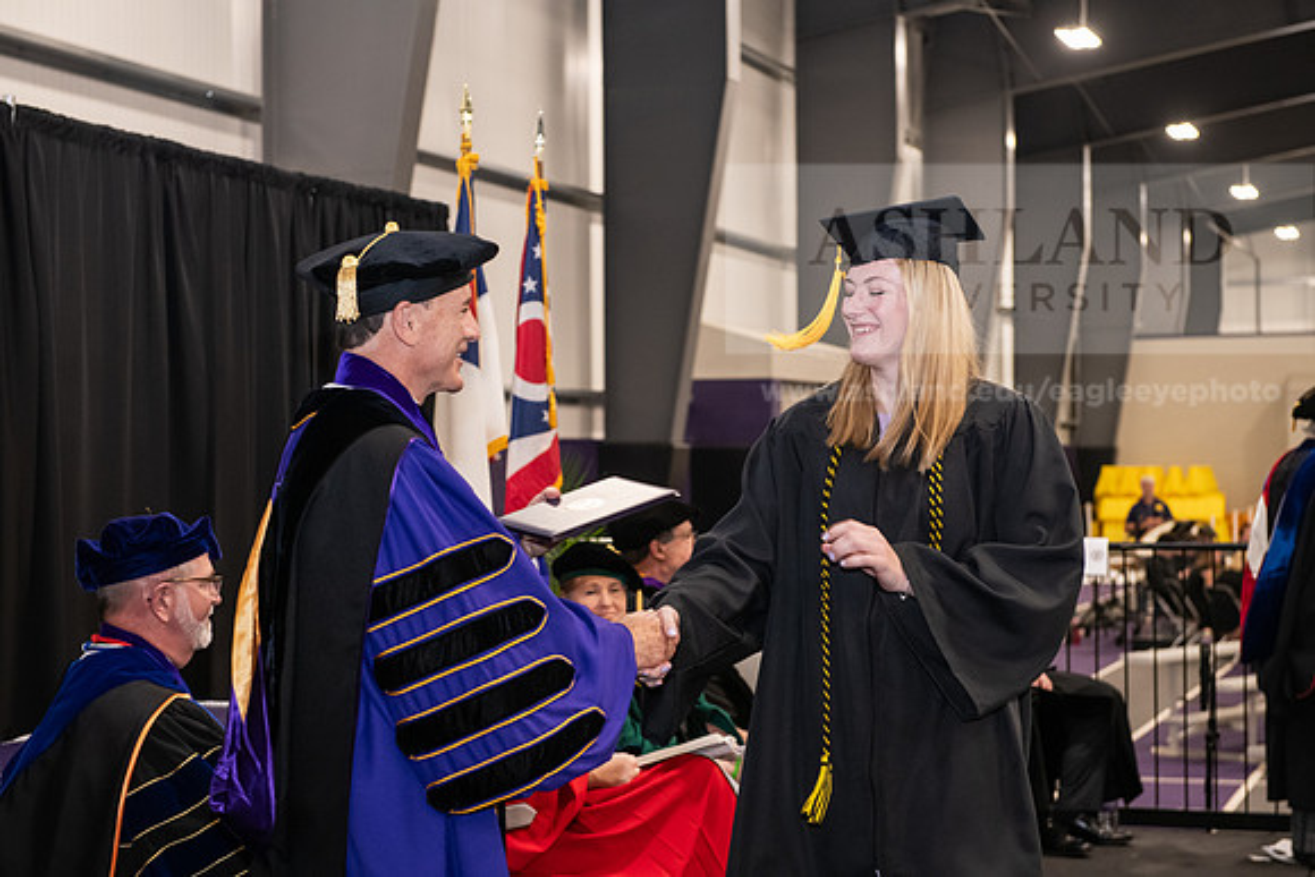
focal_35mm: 70
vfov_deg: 19.5
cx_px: 658
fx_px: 2557
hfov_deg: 28.8
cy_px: 438
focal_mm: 70
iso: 2500
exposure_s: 1/125
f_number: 5
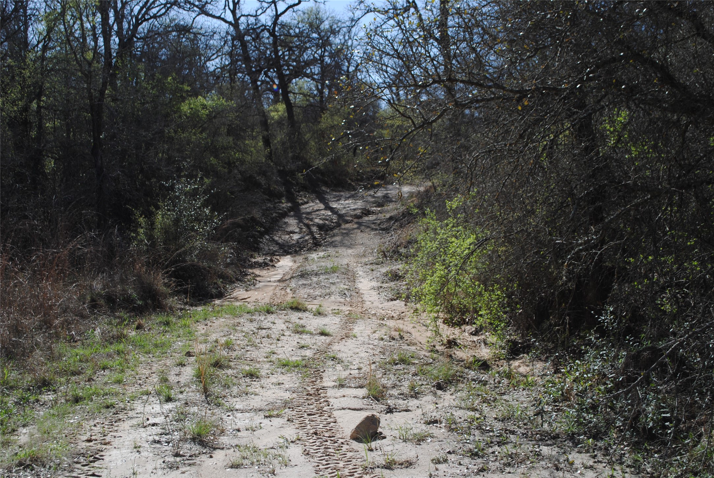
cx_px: 357
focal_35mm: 48
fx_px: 953
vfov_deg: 28.1
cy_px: 239
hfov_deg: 41.1
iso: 100
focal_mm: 32
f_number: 8
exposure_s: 1/250
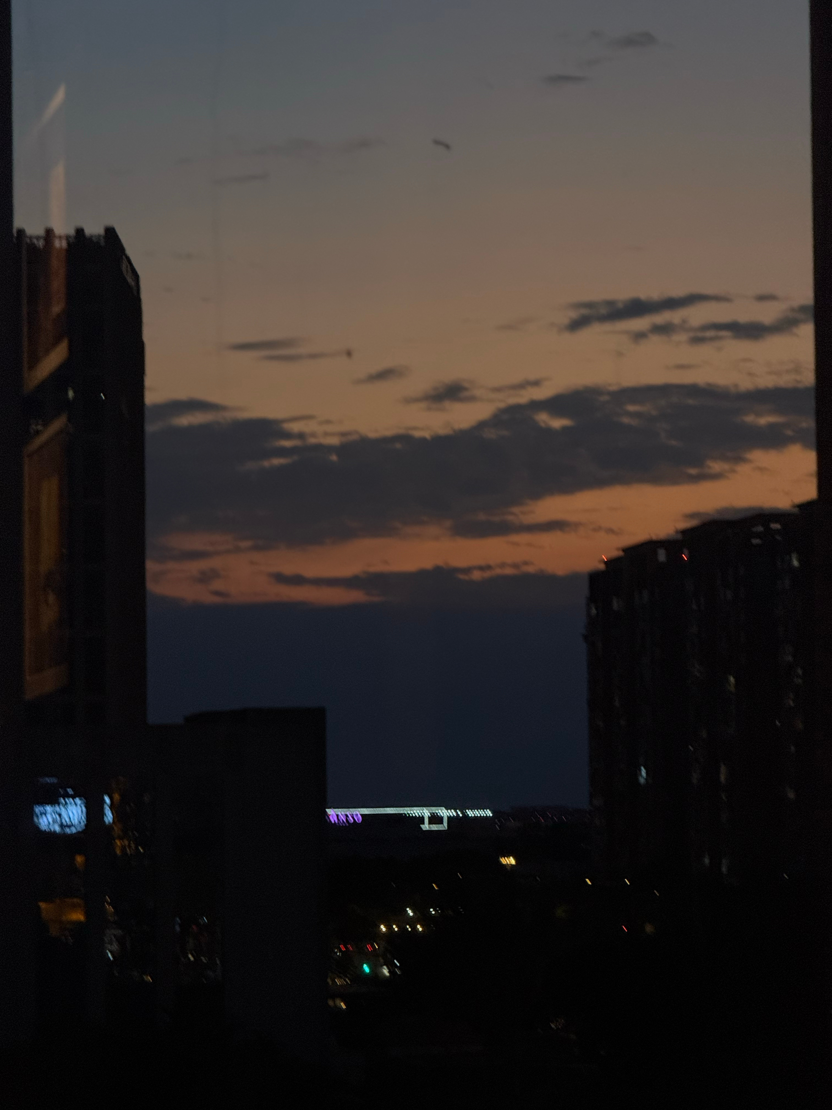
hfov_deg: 12.3
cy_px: 555
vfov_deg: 16.4
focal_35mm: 120
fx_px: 3846
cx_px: 416
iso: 200
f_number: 2.8
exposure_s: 1/50
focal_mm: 15.66
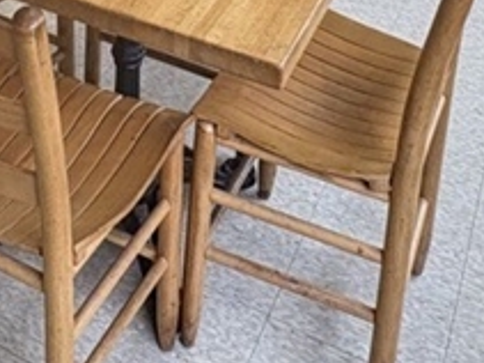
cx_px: 115
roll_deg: -1.4
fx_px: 950
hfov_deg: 28.1
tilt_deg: -10.6
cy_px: -368
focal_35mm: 68
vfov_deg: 16.4
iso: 100
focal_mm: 2.22
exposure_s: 1/120
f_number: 2.2
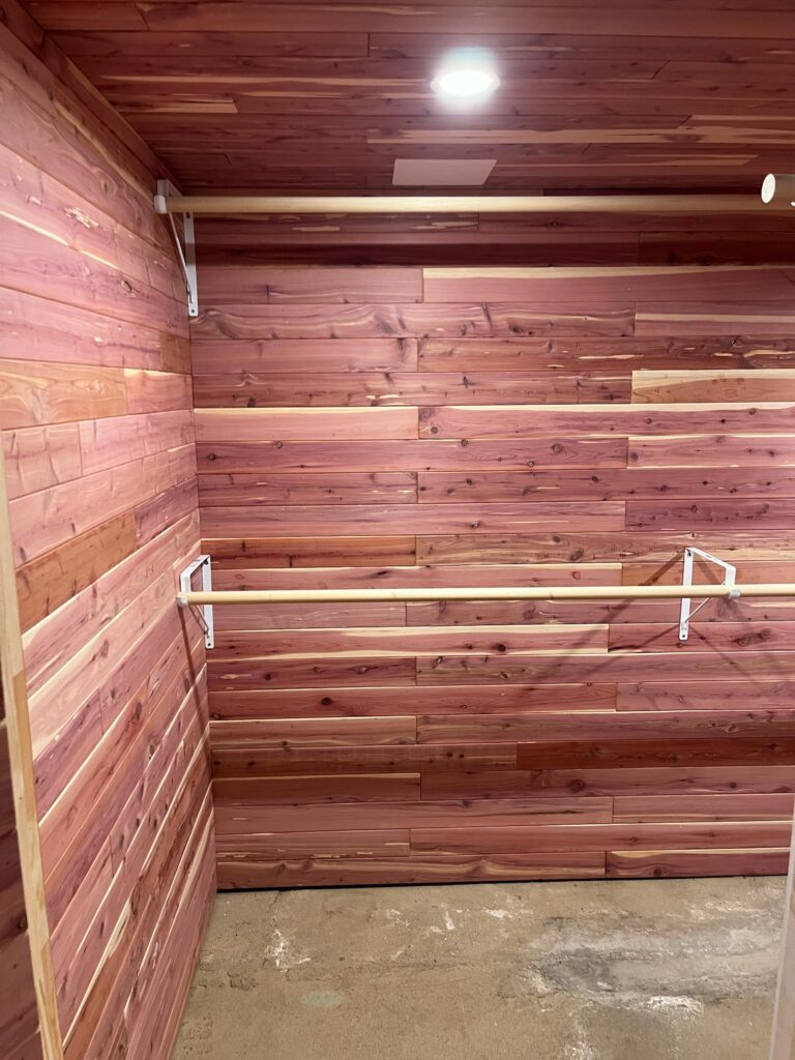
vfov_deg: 67.3
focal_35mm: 26
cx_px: 398
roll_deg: +1.2
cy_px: 530
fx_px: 796
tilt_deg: -9.5
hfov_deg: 53.1
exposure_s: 1/60
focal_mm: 5.1
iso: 250
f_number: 1.6
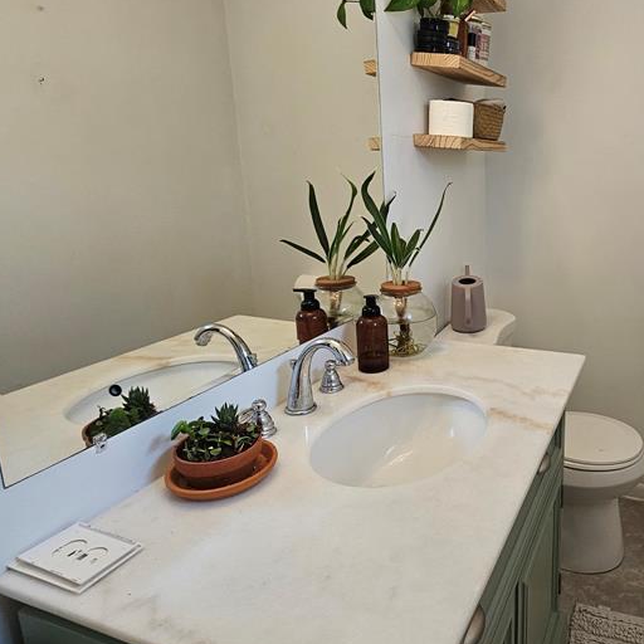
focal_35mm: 23
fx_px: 484
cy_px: 275
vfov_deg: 66.9
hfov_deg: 62.8
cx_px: 493
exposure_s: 1/60
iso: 125
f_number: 2.2
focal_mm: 2.2
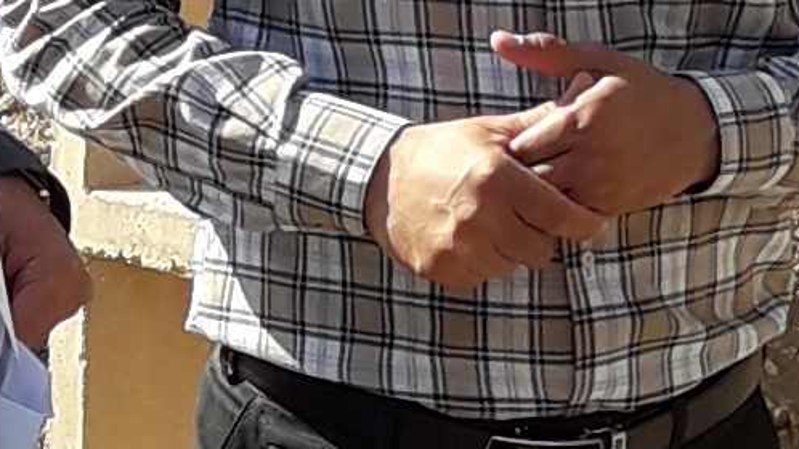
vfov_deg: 4.8
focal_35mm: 253
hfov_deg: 8.5
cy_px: 257
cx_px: 201
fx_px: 5360
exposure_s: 1/943
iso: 40
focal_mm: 3.7
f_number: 1.9
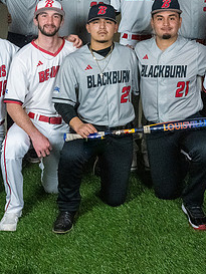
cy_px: 40
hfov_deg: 23.6
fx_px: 492
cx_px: 118
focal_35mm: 62
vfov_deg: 30.1
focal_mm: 24
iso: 6400
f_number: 6.3
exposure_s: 1/160
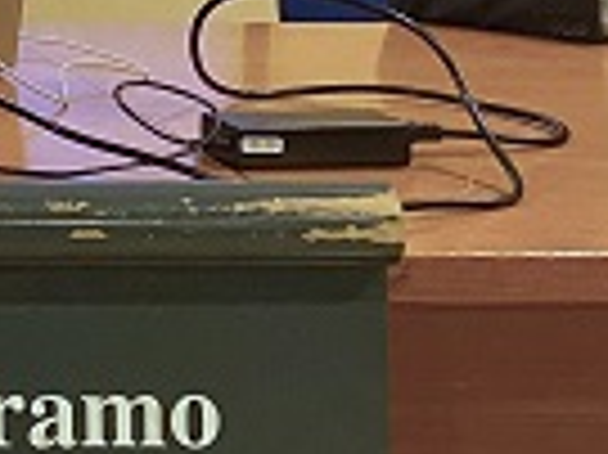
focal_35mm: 125
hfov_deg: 13.7
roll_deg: -0.3
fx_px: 2194
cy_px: -411
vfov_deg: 10.9
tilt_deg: +1.7
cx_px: -572
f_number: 1.8
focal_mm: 4.25
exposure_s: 1/33
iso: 400
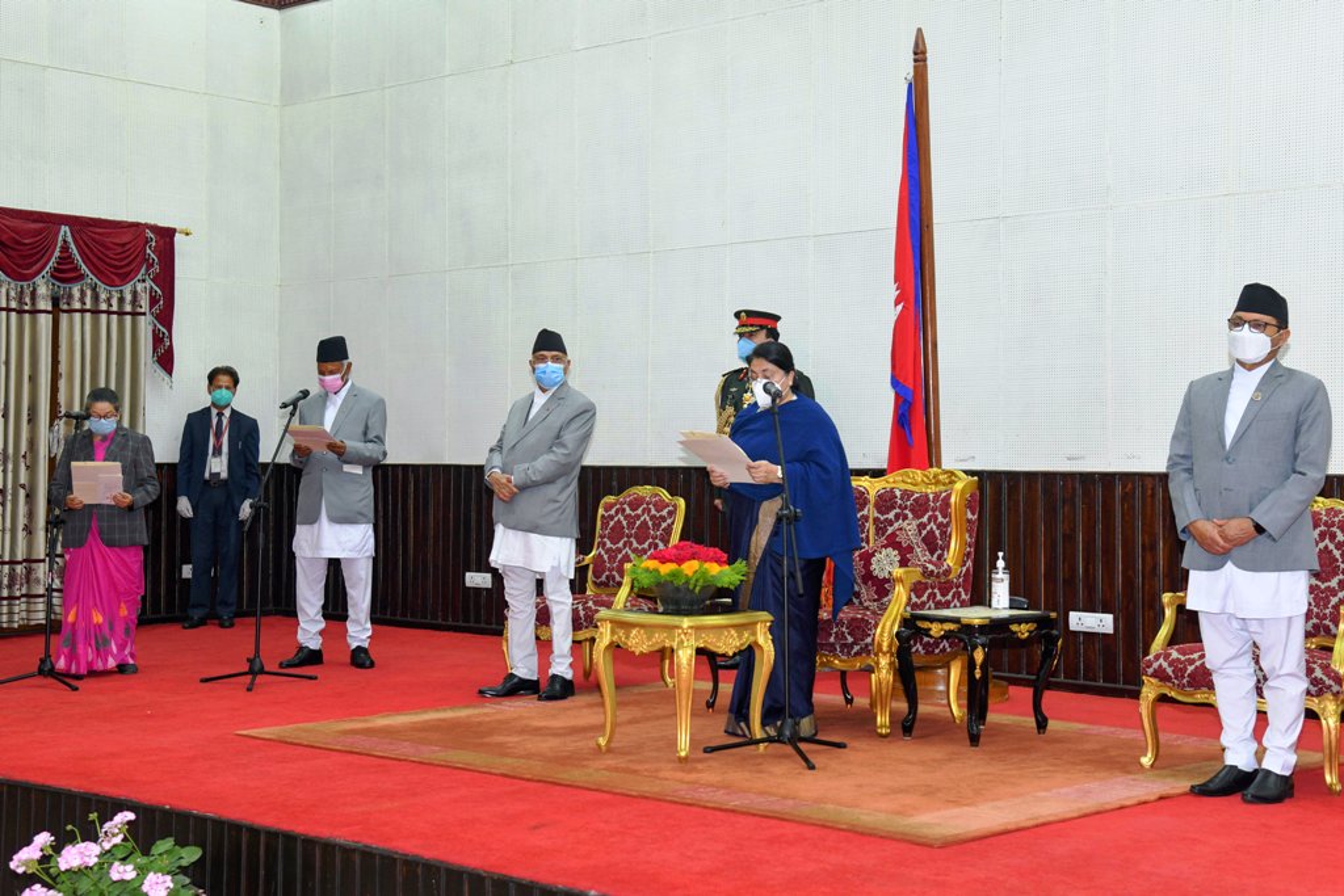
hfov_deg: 41.1
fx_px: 1792
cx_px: 672
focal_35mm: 48
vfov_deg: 28.1
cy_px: 448
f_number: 5.6
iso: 1250
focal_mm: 48
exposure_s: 1/100
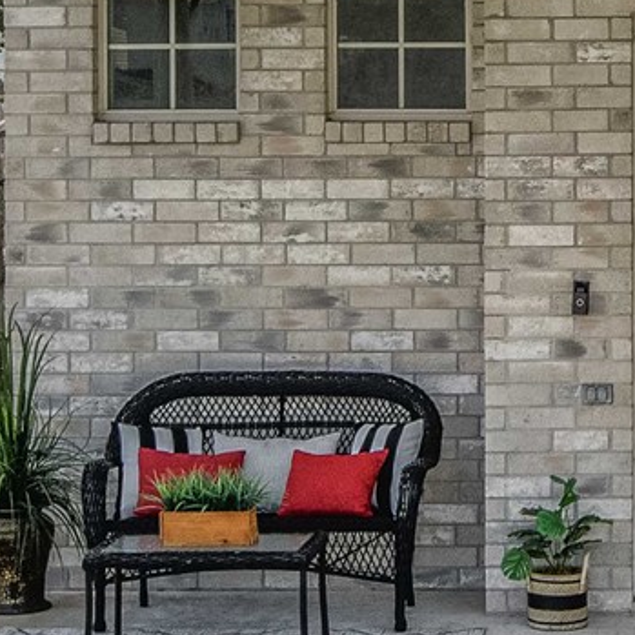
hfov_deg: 17.6
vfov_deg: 18.4
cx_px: 904
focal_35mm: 90
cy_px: -100
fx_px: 1868
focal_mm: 17
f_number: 7.1
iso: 100
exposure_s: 1/320
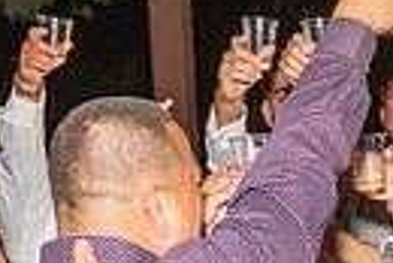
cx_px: 499
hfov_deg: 17.9
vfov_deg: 12.2
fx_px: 1169
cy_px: 398
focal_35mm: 107
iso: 800
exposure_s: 1/160
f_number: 3.5
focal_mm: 24
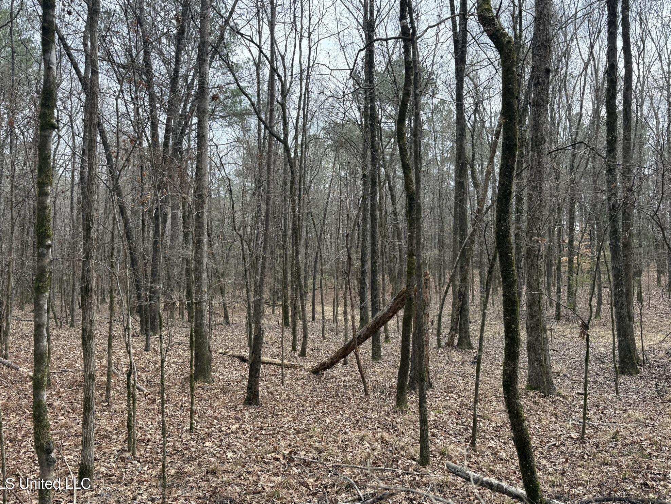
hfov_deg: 65.3
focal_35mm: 27
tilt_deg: +1.6
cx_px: 331
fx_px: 523
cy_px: 246
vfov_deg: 51.3
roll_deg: -0.3
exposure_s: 1/591
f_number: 1.6
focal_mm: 5.96
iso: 64
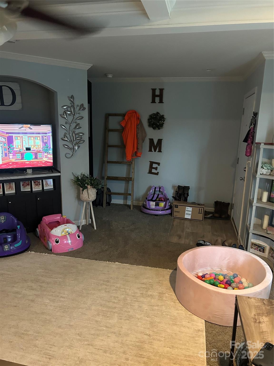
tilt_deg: -9.4
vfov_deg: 67.3
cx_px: 137
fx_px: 274
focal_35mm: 26
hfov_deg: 53.1
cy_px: 183
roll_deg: -2.1
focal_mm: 5.7
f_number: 1.5
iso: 500
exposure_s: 1/30
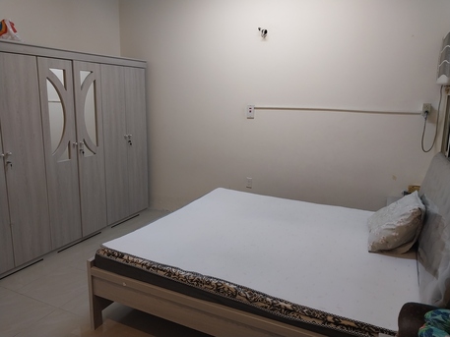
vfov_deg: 53.1
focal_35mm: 26
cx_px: 225
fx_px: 338
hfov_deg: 67.3
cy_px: 168
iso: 125
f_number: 1.8
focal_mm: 4
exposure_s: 1/60
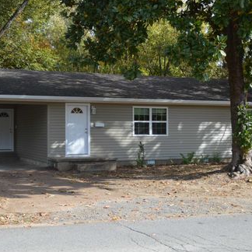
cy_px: 125
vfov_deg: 31.1
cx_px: 104
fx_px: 453
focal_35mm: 55
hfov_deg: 31.0
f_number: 6.3
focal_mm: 28
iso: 100
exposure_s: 1/160
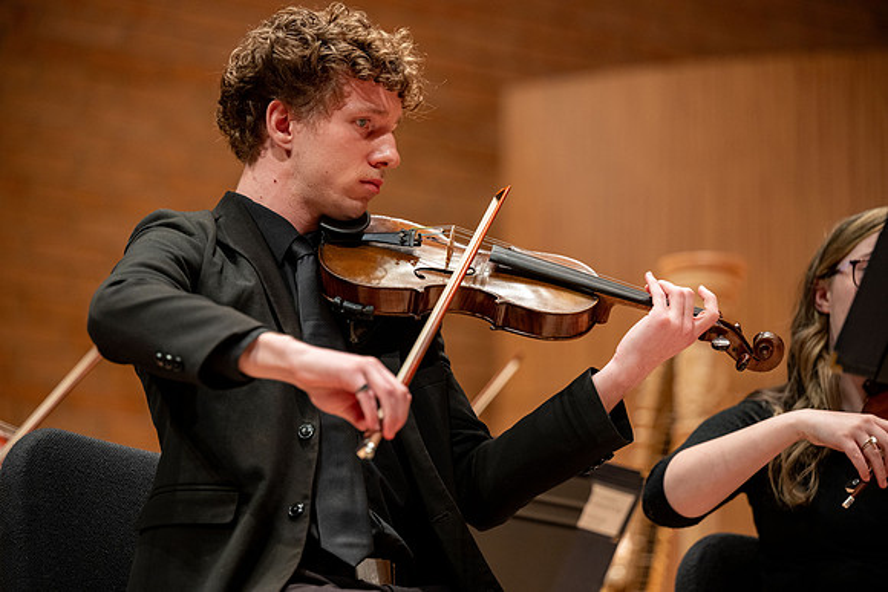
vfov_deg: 10.2
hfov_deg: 15.2
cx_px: 444
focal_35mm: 135
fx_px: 3331
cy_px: 296
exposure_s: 1/200
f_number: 2.8
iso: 1250
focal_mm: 135
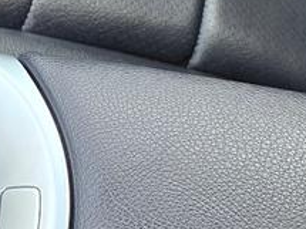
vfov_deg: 10.5
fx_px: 1210
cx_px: -37
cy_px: -88
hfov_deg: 14.1
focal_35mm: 137
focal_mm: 6.3
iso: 64
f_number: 1.7
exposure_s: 1/52.5
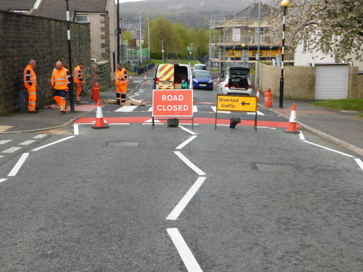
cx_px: 182
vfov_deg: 32.2
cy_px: 136
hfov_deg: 42.1
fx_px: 472
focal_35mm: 45
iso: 125
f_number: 3.7
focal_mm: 8
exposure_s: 1/125
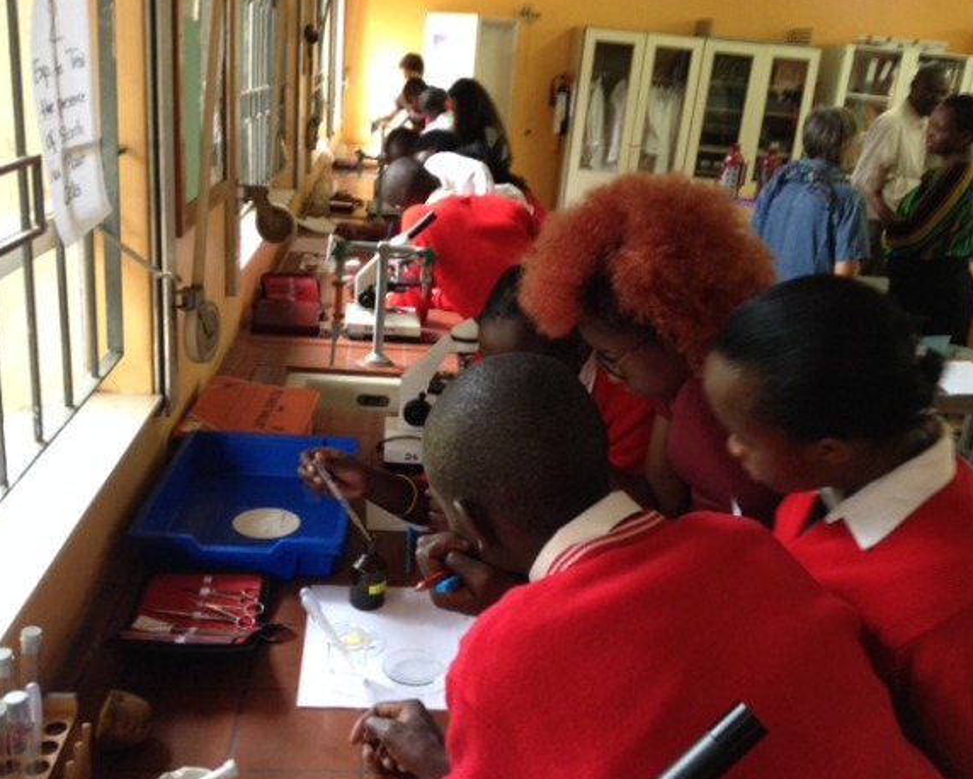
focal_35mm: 37
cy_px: 387
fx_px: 1066
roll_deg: -6.1
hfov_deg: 49.1
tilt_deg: -21.2
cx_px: 481
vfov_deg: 40.2
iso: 200
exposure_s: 1/20
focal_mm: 4.28
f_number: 2.4
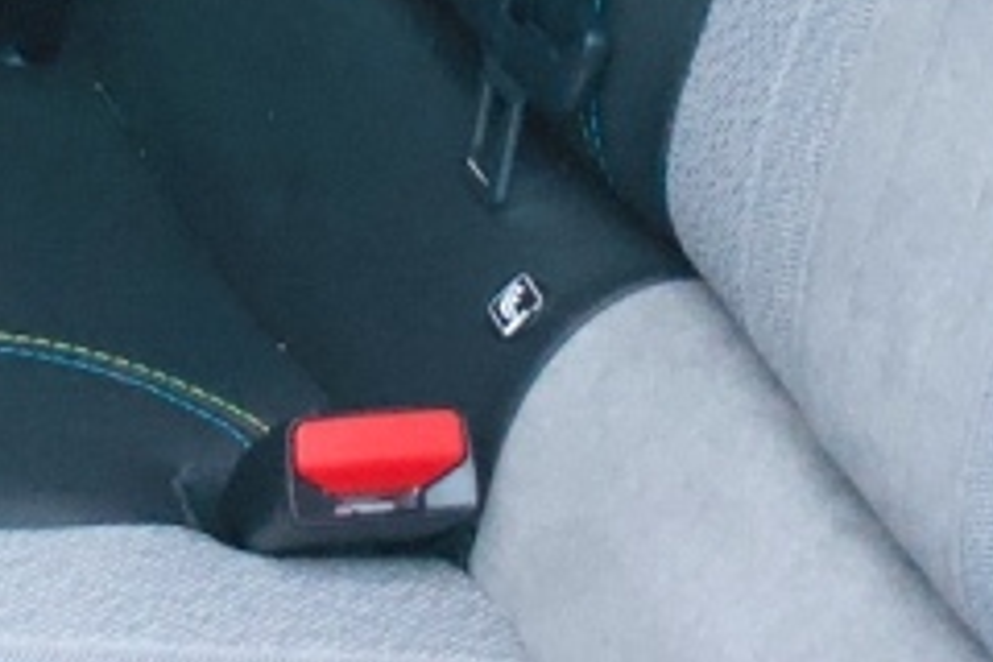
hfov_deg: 10.5
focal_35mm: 195
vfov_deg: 6.8
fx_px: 5378
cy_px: -724
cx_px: 294
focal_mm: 26
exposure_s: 1/25
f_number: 4.2
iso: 3200
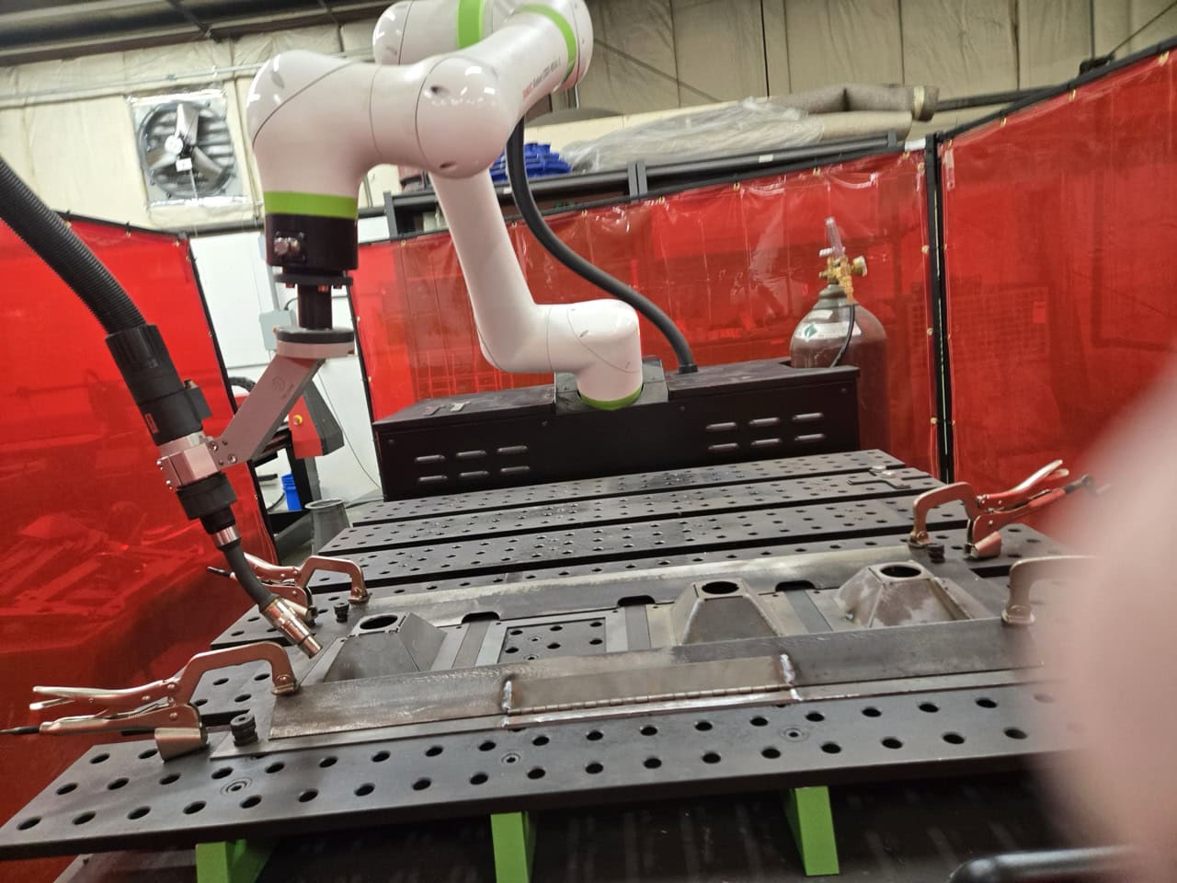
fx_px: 782
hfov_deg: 73.9
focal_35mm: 23
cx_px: 588
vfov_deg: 58.9
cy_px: 442
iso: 320
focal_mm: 5.4
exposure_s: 1/120
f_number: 1.8
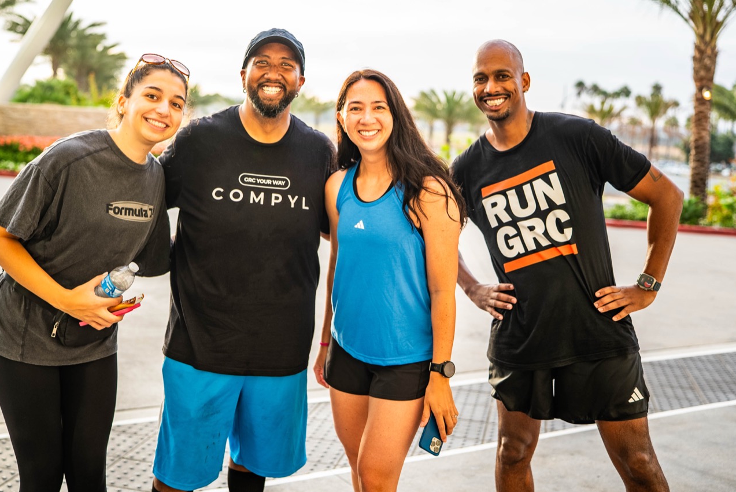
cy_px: 189
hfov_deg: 44.4
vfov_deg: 30.4
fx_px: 900
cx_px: 317
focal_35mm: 44
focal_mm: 35
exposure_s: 1/400
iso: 160
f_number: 2
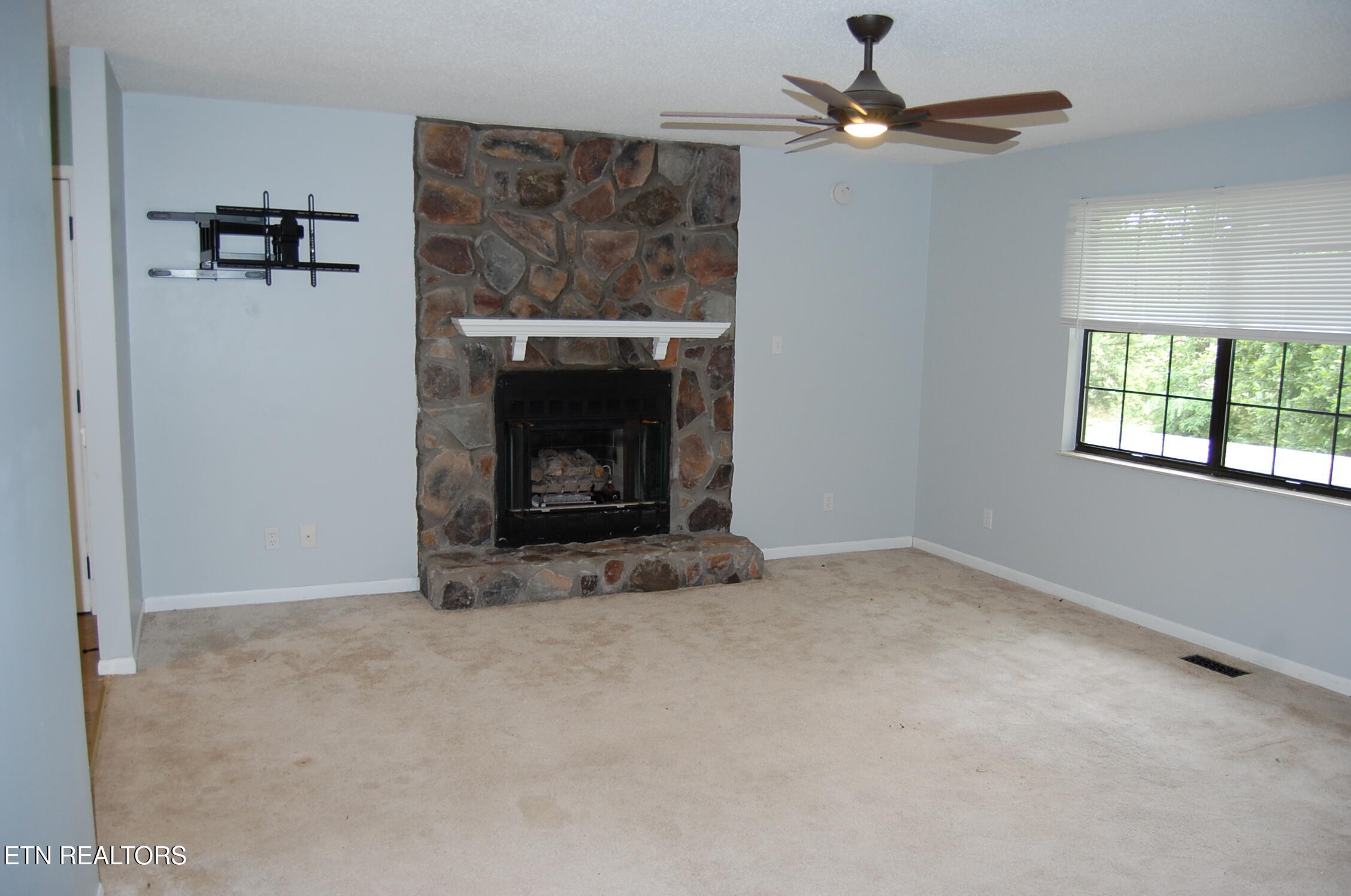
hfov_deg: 67.5
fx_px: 1012
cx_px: 676
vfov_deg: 47.8
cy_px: 448
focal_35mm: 27
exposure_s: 1/60
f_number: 3.5
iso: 400
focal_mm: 18
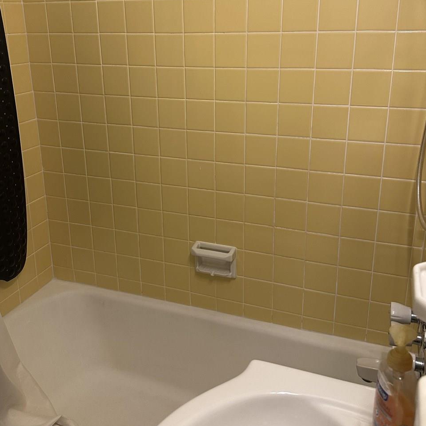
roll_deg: -0.2
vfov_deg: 48.0
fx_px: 473
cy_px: 161
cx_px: 199
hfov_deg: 48.4
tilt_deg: -17.1
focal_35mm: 34
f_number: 1.78
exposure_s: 1/60
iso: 200
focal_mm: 6.86
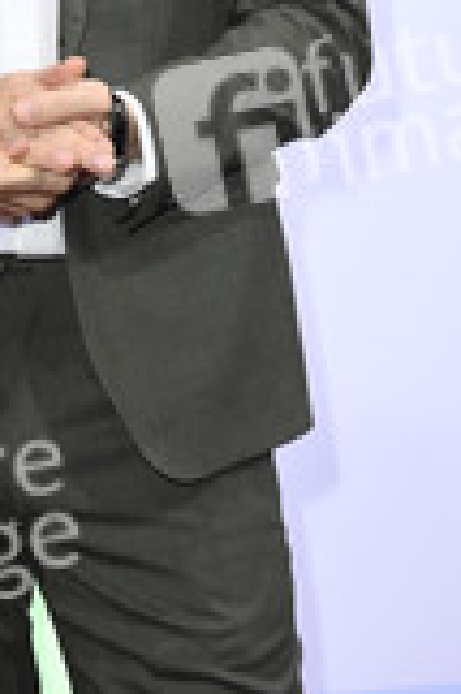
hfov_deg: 7.8
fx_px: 3349
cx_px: -17
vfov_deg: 11.6
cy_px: -103
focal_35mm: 174
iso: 400
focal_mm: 70
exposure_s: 1/250
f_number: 6.3
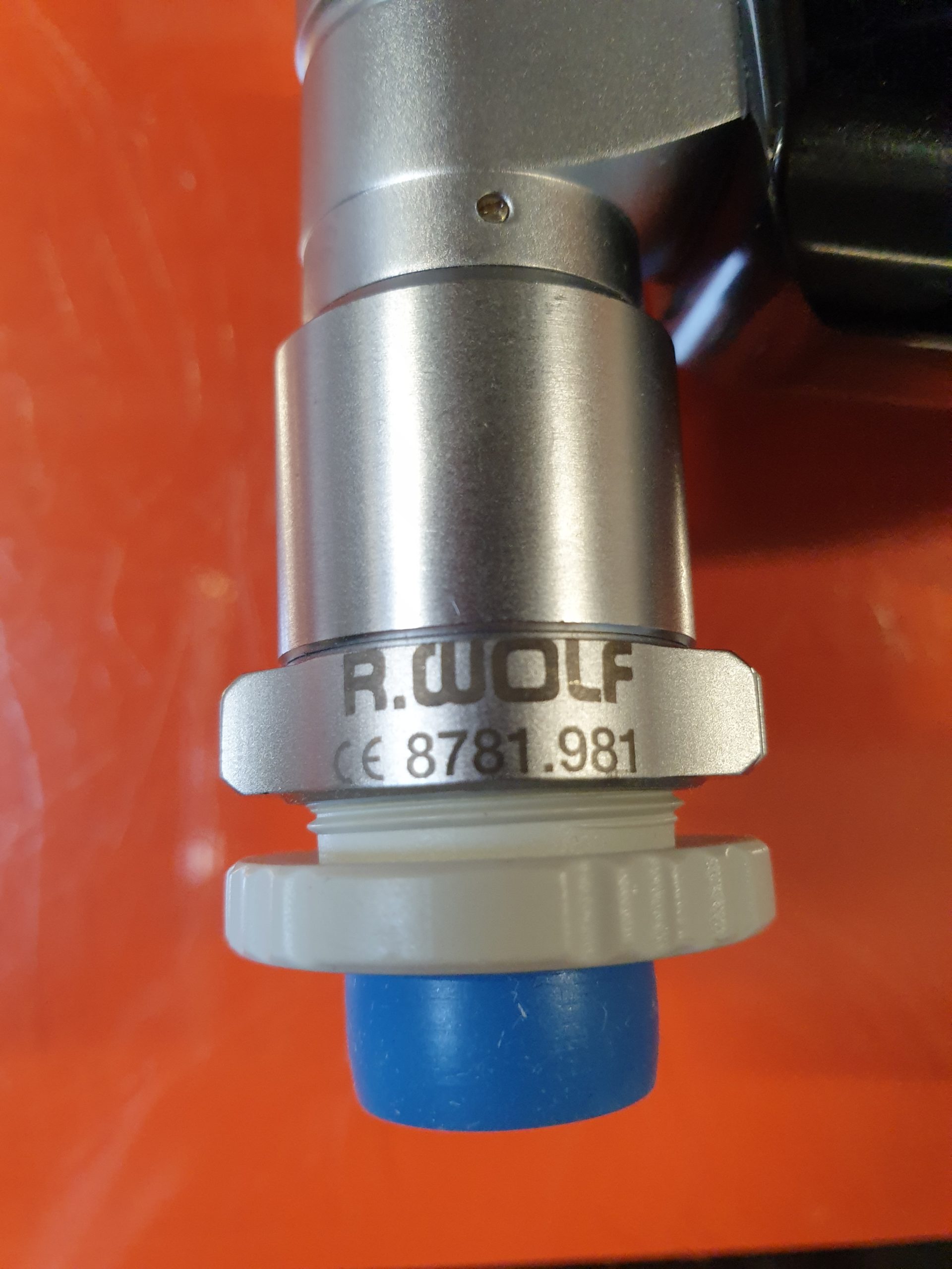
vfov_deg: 67.3
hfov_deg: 53.1
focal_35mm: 26
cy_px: 634
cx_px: 476
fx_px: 953
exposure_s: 1/100
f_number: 2.4
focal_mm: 4.3
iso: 320
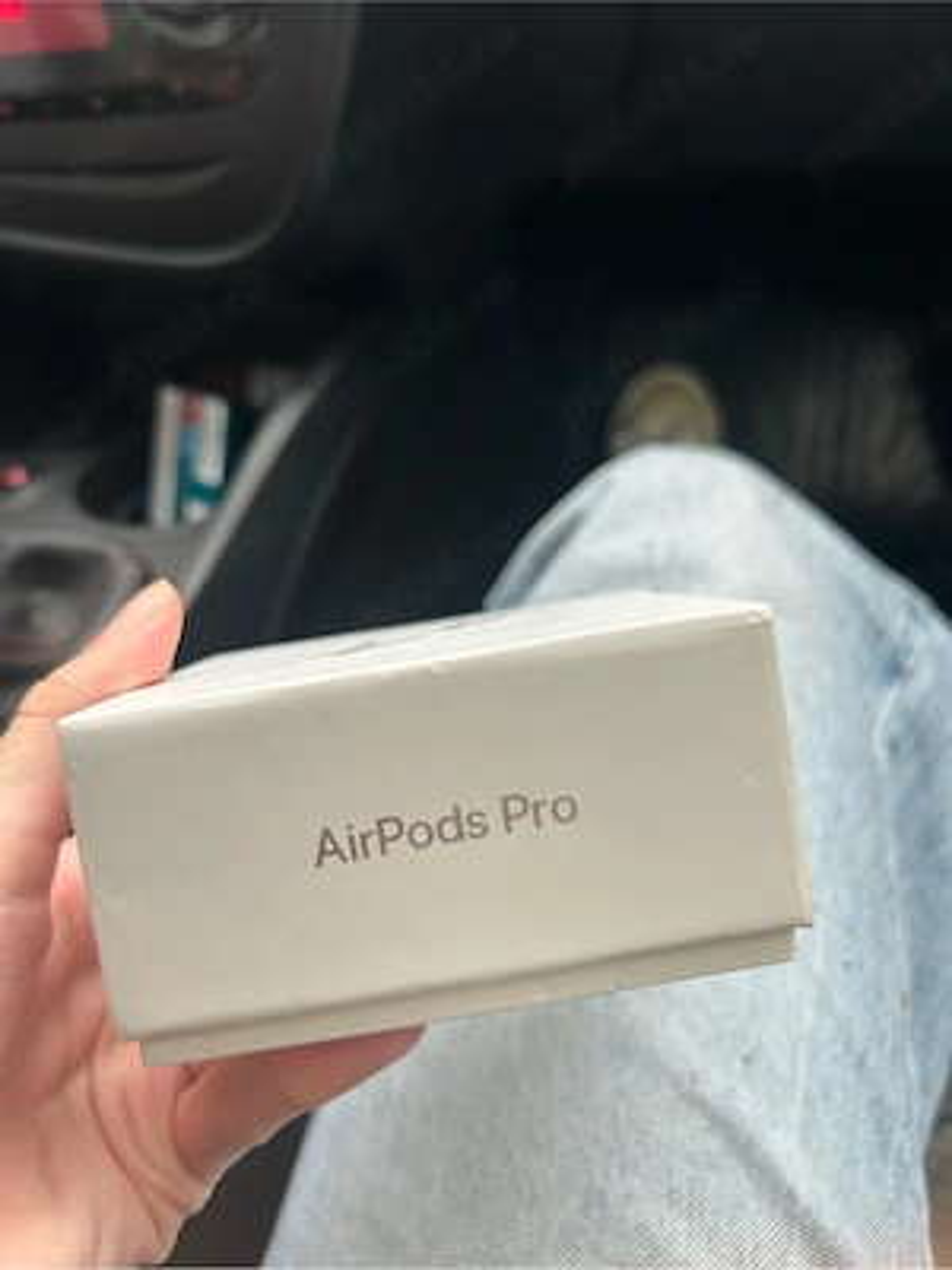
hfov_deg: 53.1
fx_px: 953
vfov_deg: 67.3
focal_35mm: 26
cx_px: 476
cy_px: 635
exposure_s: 1/121
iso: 40
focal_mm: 5.7
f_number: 1.5
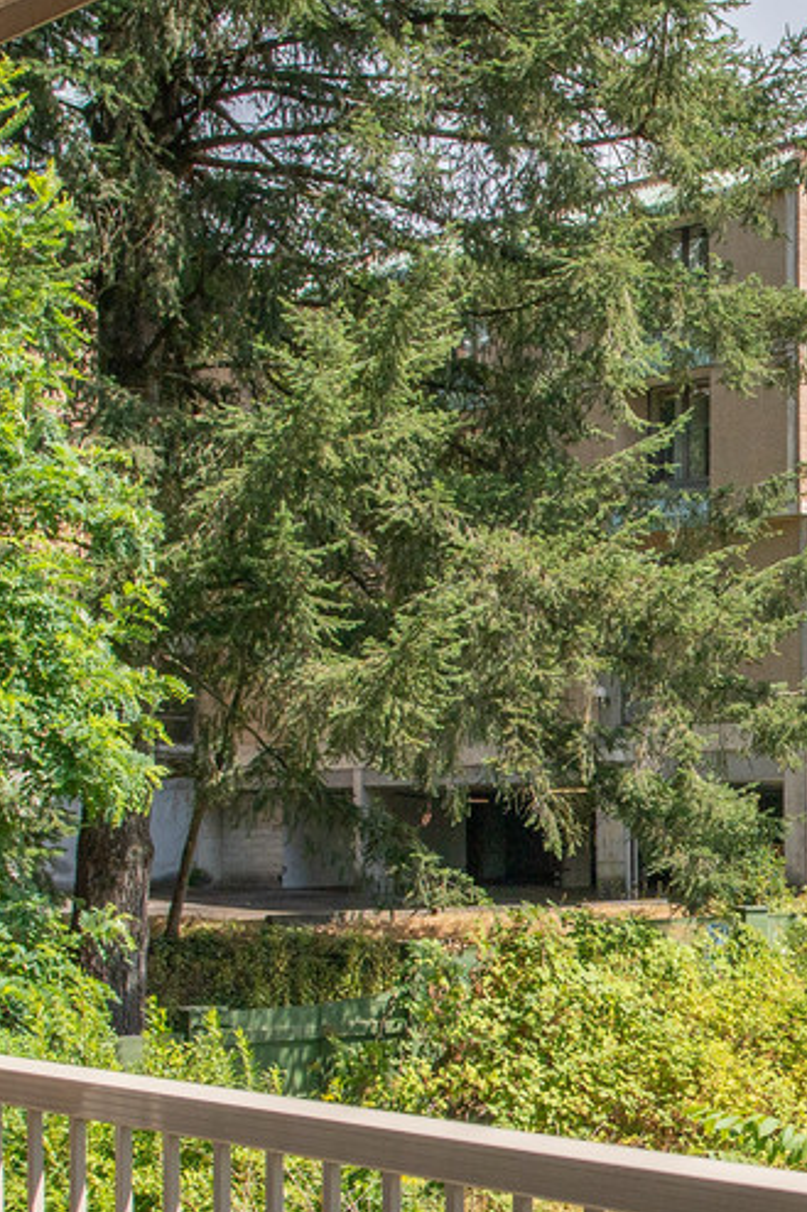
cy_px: 900
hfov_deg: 20.0
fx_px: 2120
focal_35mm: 63
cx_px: 1013
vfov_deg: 31.4
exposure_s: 1/400
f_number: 7.1
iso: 320
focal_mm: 18
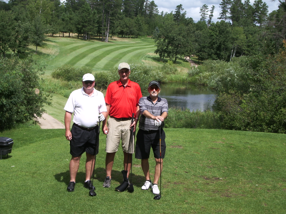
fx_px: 611
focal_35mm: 74
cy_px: 107
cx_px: 143
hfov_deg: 26.3
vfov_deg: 19.9
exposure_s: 1/320
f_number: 6.2
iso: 50
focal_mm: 12.2
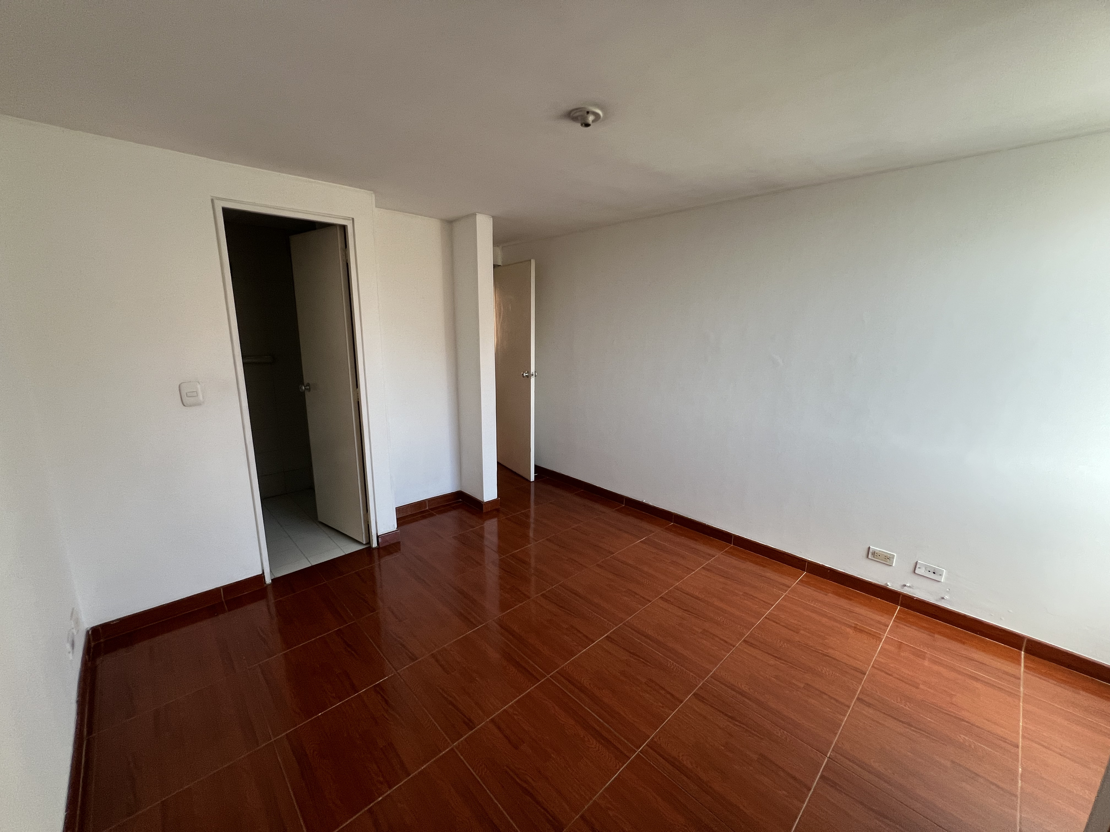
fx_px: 417
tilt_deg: -12.5
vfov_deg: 89.9
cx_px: 555
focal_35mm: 13
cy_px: 416
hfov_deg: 106.2
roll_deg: -0.5
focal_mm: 1.57
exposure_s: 1/99
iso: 100
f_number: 1.8
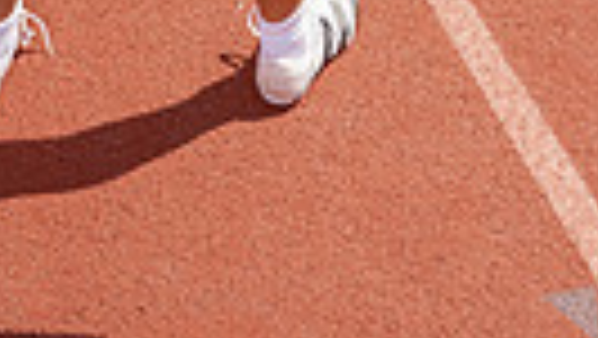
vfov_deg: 7.0
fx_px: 2586
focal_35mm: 163
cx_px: 148
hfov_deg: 13.1
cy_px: -523
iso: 100
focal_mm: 46
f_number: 6.3
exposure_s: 1/250
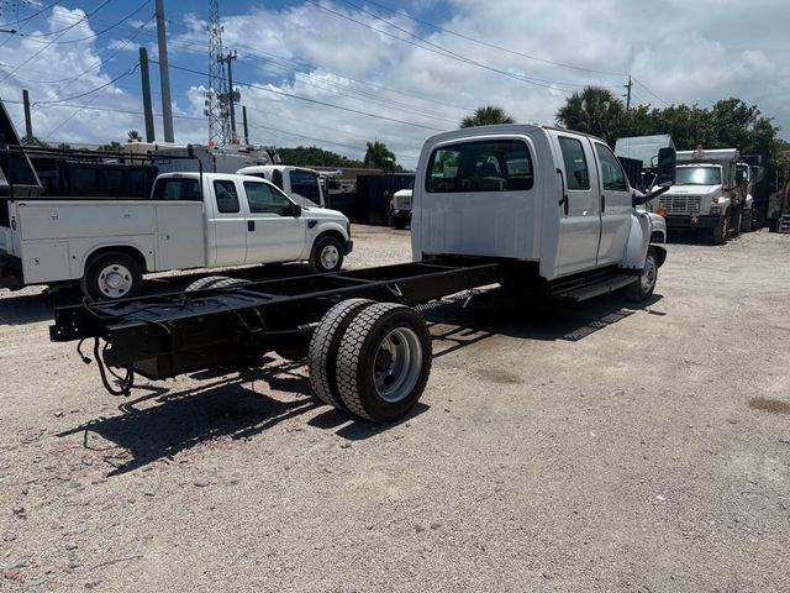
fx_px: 548
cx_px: 395
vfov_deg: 56.8
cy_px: 296
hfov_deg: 71.6
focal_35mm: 24
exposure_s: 1/11905
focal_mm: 6.76
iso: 80
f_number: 1.78
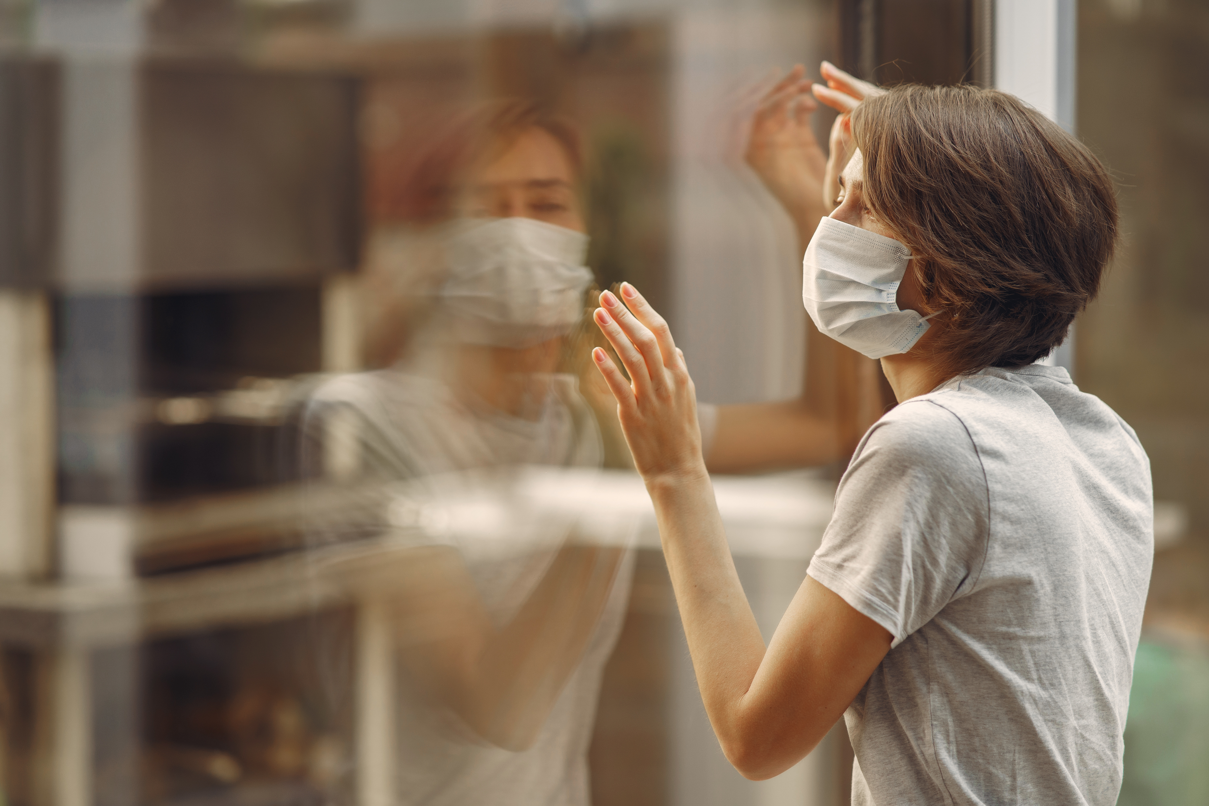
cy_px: 403
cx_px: 604
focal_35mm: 85
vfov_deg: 16.1
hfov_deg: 23.9
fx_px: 2854
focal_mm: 85
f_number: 2
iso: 500
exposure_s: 1/250
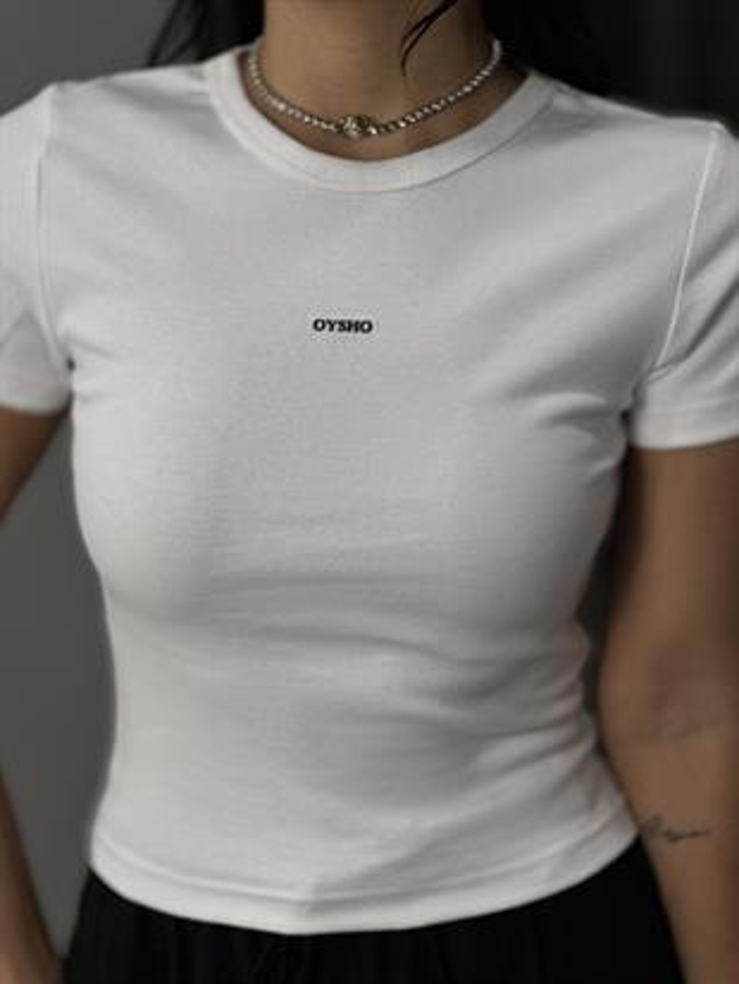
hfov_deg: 19.1
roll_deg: +1.2
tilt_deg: -14.9
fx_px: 2191
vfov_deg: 25.3
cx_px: 370
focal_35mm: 77
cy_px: 492
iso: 50
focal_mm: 9
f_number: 2.8
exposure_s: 1/100
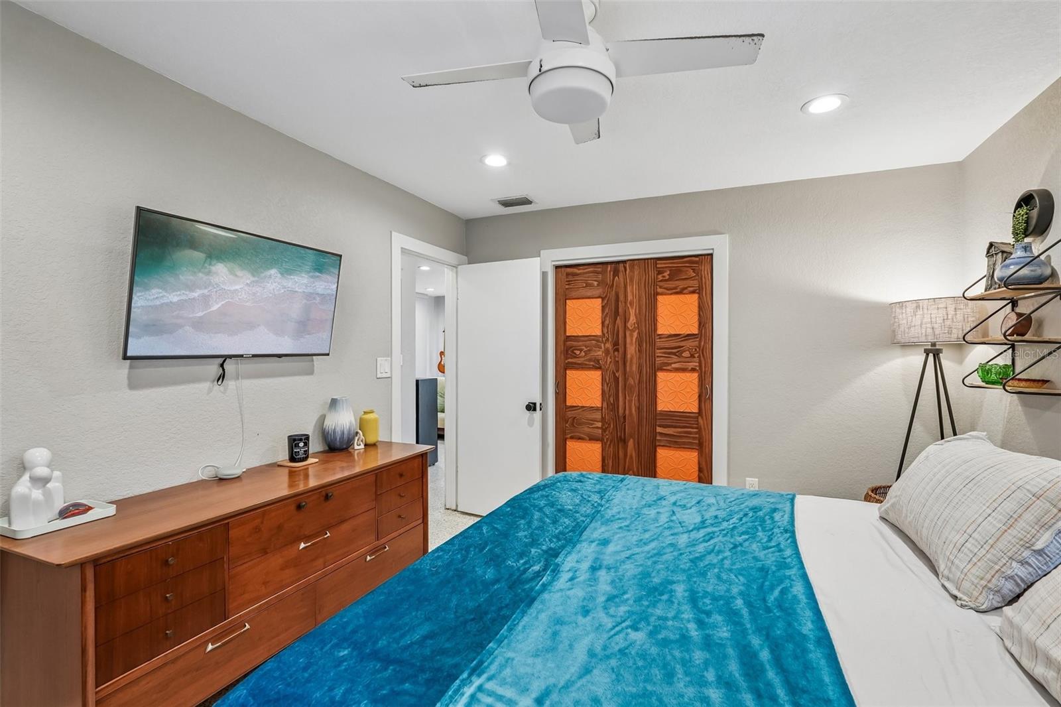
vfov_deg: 73.7
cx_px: 530
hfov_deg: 96.7
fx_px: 471
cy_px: 354
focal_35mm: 16
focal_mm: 16
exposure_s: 1/8
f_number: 8
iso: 400
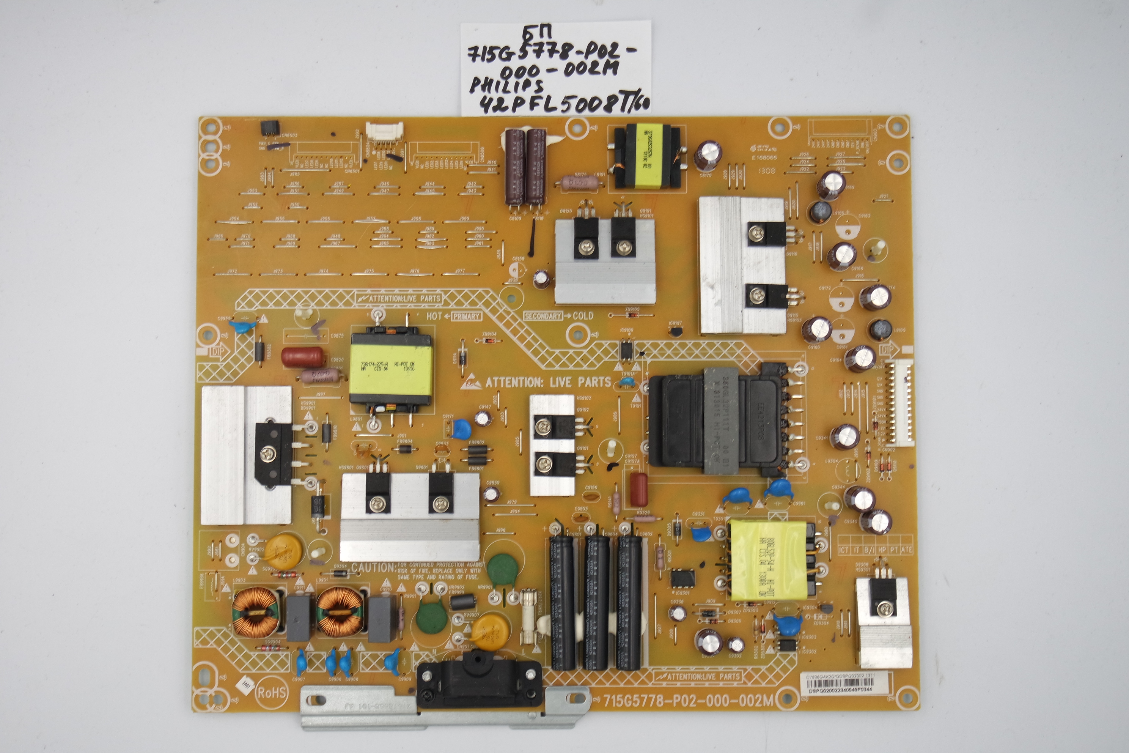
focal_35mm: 48
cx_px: 564
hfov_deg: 41.1
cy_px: 376
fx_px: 1505
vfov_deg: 28.1
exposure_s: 1/125
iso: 160
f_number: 5
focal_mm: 18
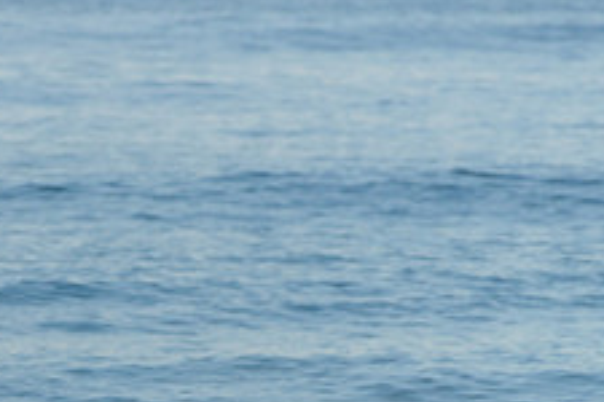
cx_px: 51
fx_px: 21625
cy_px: 508
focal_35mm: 1289
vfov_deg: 1.1
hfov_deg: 1.6
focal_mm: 500
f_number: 5.6
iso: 280
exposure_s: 1/2000
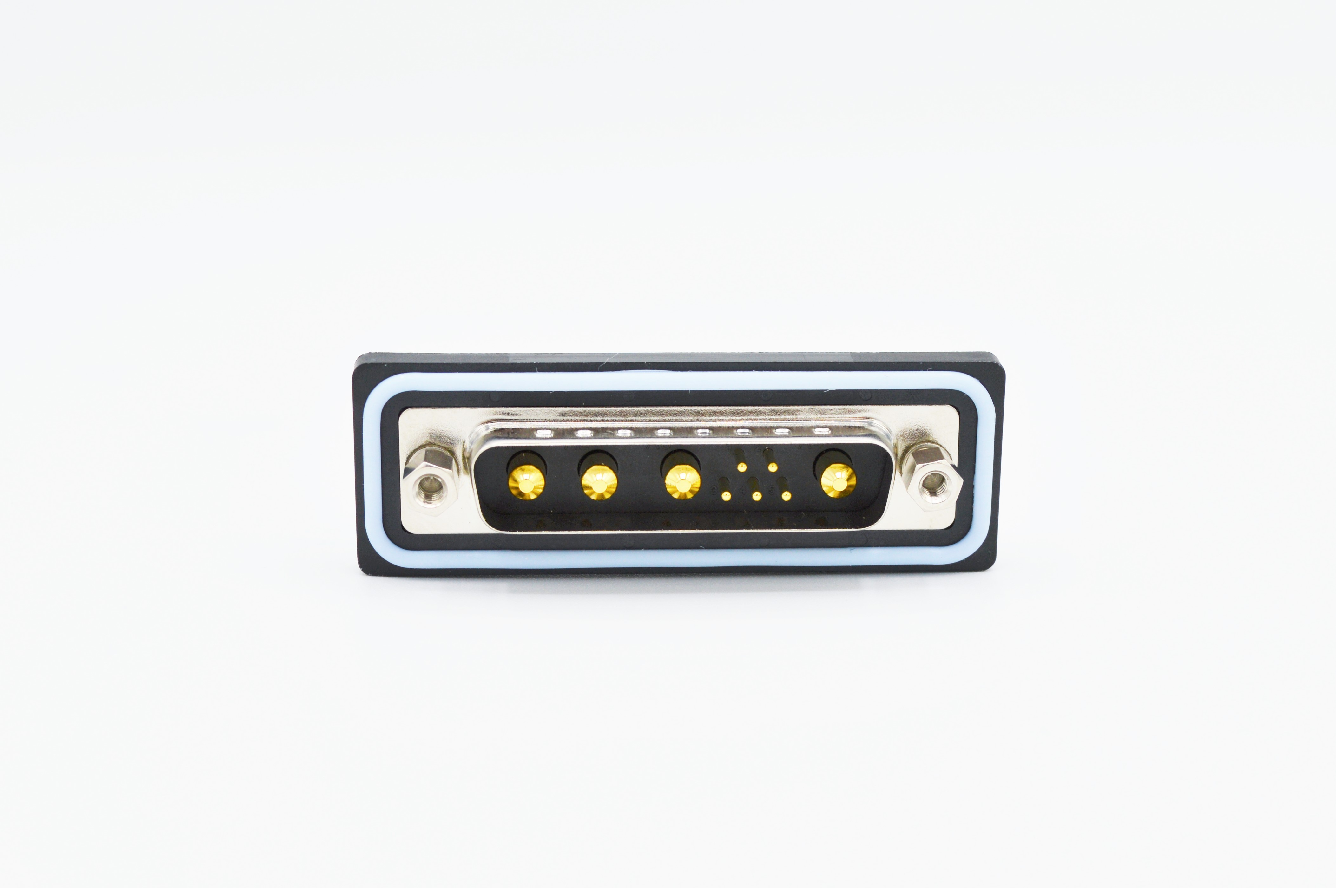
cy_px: 444
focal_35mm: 48
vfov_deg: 28.0
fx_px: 1780
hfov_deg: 41.1
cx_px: 668
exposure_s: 1/250
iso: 100
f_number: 8
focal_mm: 32
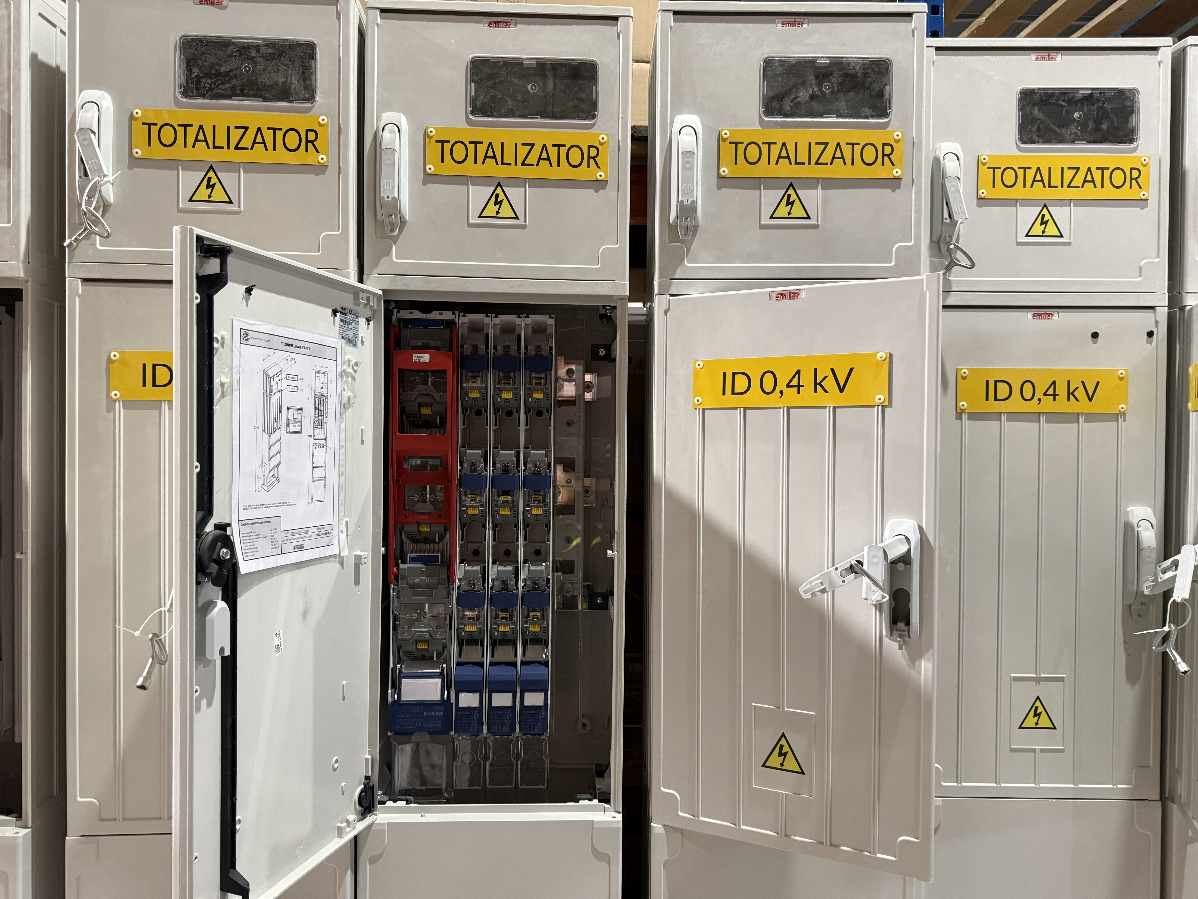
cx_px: 599
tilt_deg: +0.5
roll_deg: -0.5
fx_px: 831
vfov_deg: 56.8
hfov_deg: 71.6
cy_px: 450
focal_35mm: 24
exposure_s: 1/50
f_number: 1.78
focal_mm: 6.76
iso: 320
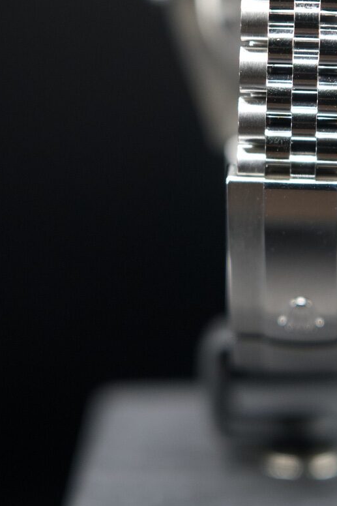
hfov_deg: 6.8
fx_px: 2852
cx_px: 286
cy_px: 162
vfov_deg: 10.1
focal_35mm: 203
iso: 2500
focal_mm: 105
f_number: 4
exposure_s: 1/160
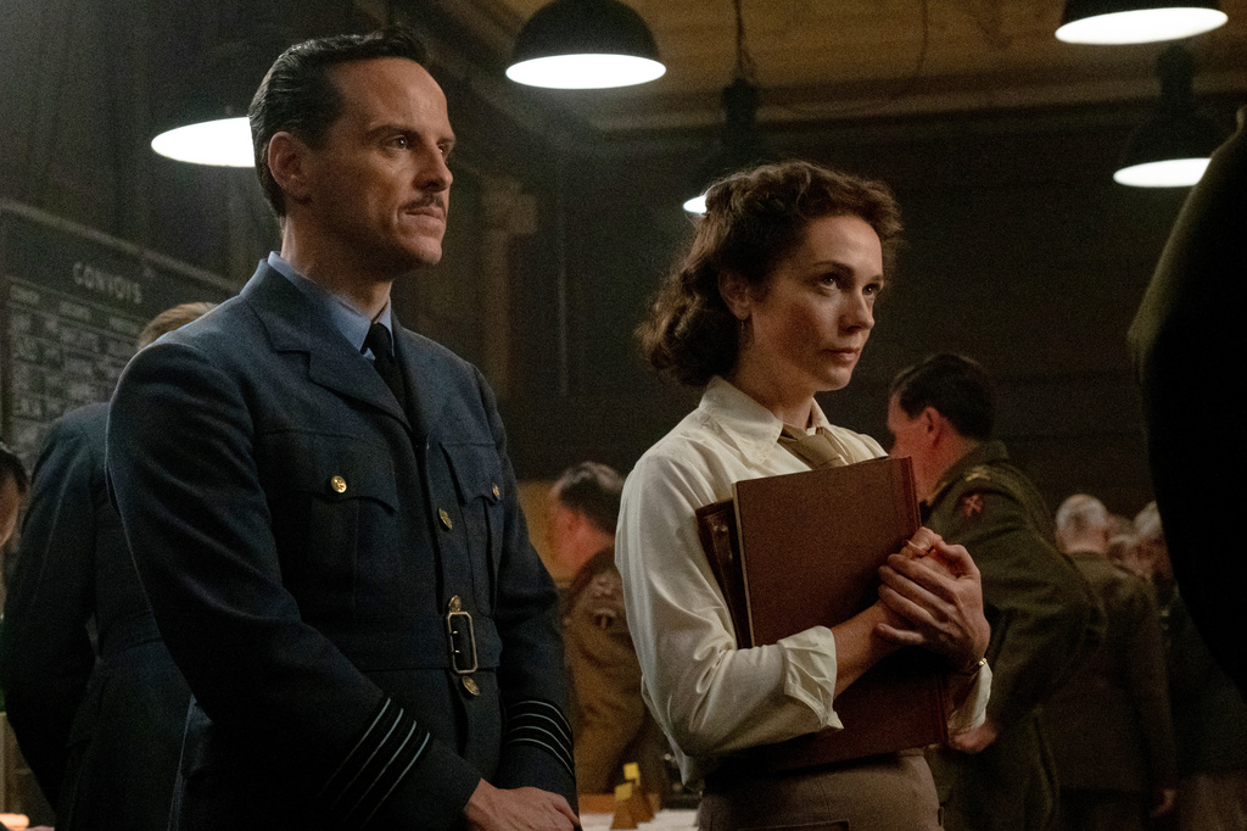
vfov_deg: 17.9
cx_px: 624
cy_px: 416
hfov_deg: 26.7
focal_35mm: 76
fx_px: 2632
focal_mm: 51
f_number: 5.6
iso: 6400
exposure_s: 1/160
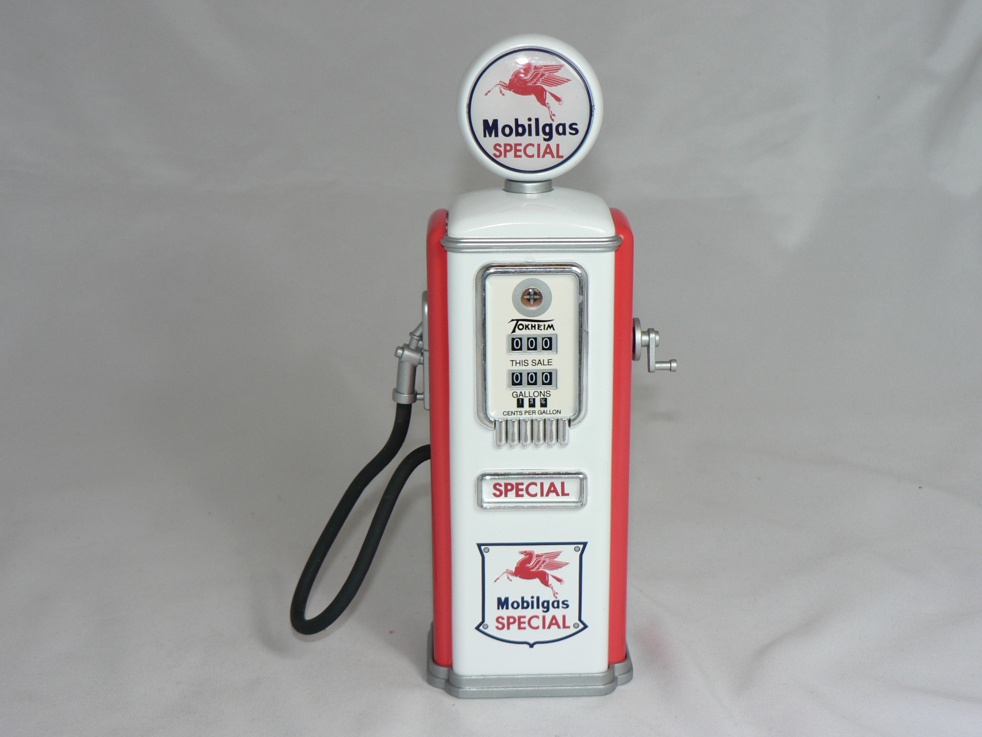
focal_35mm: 54
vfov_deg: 27.0
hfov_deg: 35.5
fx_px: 1532
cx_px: 491
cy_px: 368
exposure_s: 1/60
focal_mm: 9.1
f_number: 2.8
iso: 80
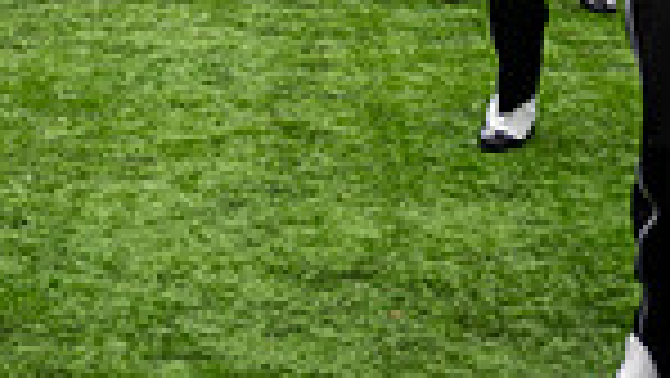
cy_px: -322
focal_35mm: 133
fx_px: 2364
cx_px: 166
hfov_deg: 16.1
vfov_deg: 8.7
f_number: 2.8
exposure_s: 1/500
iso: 100
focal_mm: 32.5
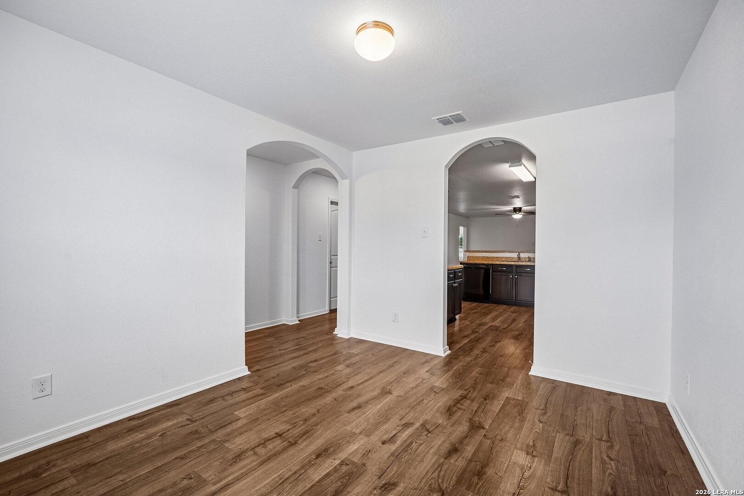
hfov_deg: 95.0
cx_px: 372
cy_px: 248
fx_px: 341
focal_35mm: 16
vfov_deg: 72.1
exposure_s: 1/30
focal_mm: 16.5
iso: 400
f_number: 8
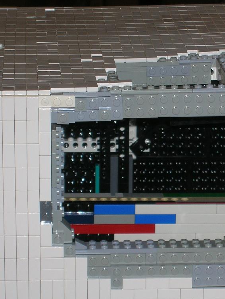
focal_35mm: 175
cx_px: 200
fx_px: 1515
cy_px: 185
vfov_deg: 11.3
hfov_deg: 8.5
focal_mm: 17.1
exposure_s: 1/60.1
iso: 50
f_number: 4.9
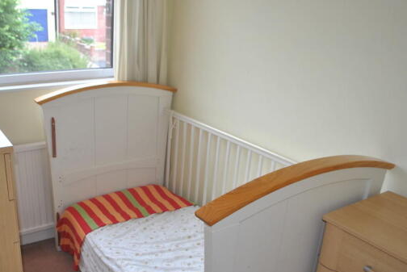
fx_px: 396
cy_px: 170
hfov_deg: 54.0
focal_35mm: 35
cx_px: 160
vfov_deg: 37.7
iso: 100
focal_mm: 18
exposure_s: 1/30
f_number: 4
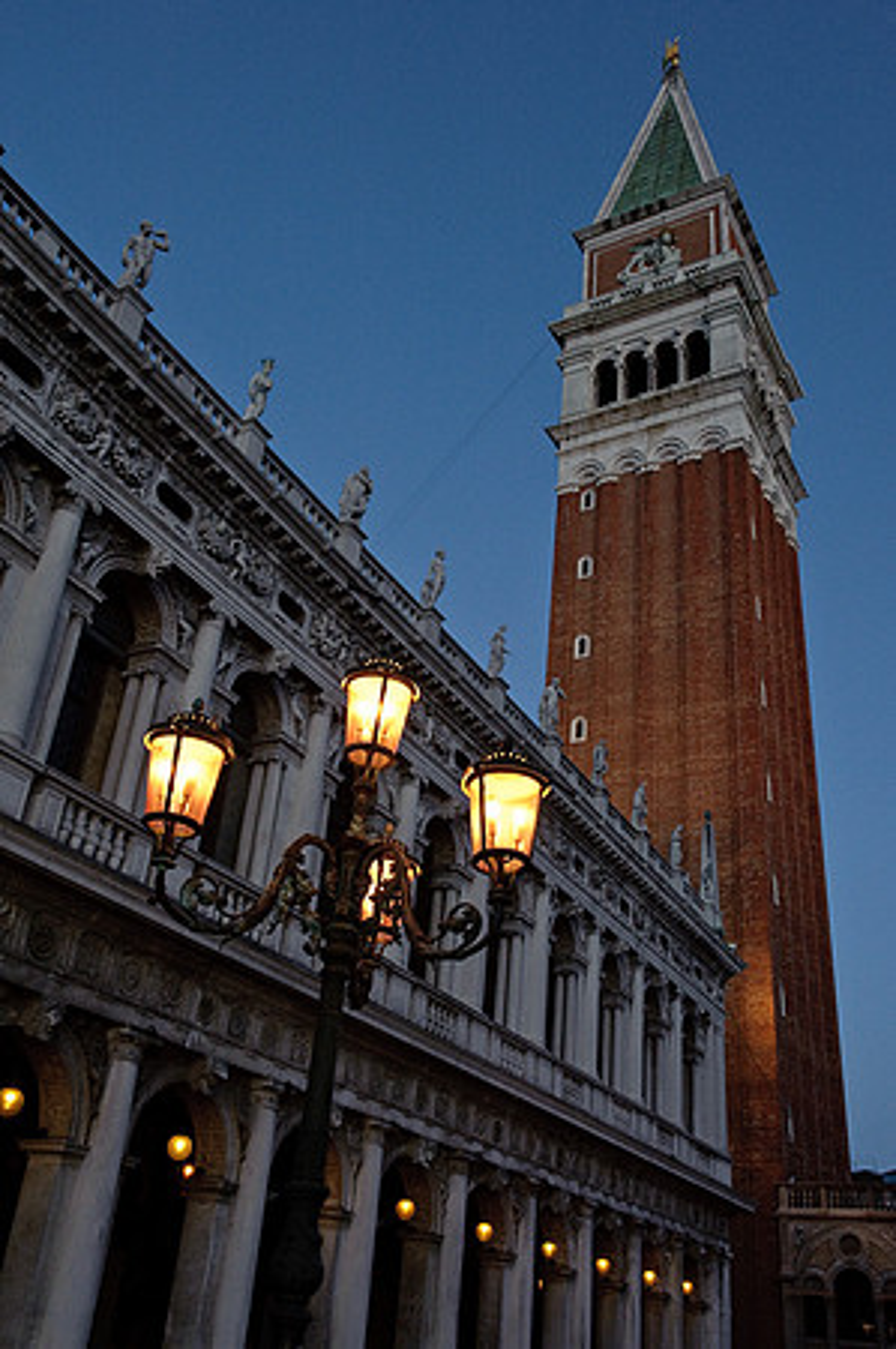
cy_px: 674
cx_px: 448
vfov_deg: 58.8
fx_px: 1197
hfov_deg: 41.0
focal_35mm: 32
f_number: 16
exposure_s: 1/30
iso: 1600
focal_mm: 32
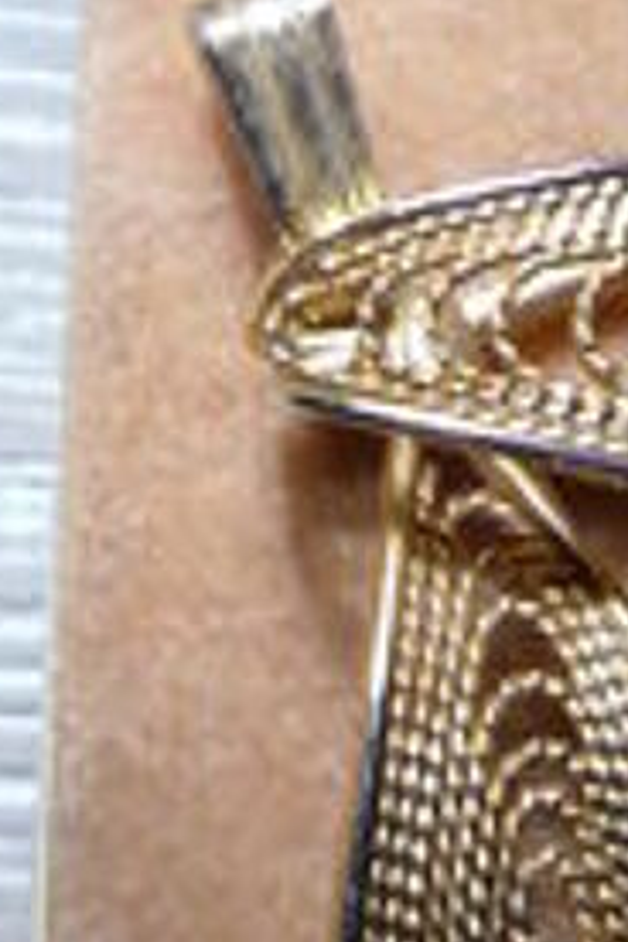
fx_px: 4605
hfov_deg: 7.8
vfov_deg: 11.3
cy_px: -323
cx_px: 645
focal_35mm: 176
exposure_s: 1/90
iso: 100
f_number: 3.5
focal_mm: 6.3
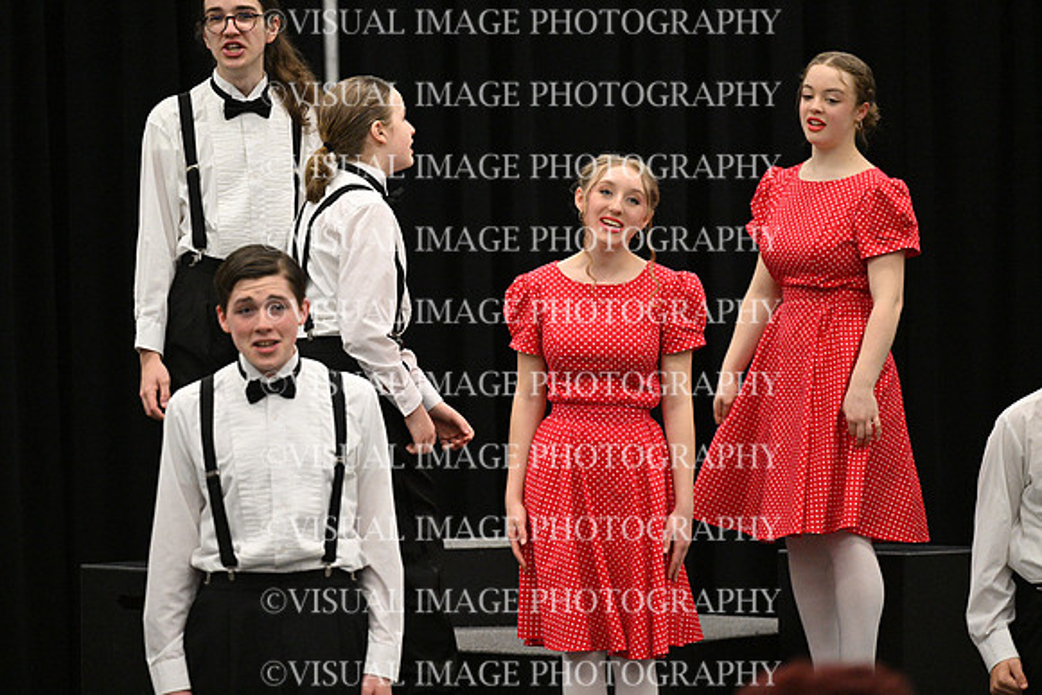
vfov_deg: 6.9
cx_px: 521
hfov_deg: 10.3
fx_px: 5790
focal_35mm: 200
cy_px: 348
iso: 5000
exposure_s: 1/1000
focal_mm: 200
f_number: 2.8
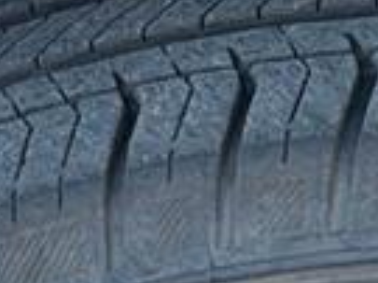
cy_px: 894
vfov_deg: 3.9
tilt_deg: -37.8
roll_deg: -2.7
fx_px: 3982
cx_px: 473
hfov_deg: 5.4
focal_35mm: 365
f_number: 1.78
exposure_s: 1/300
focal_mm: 6.76
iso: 64
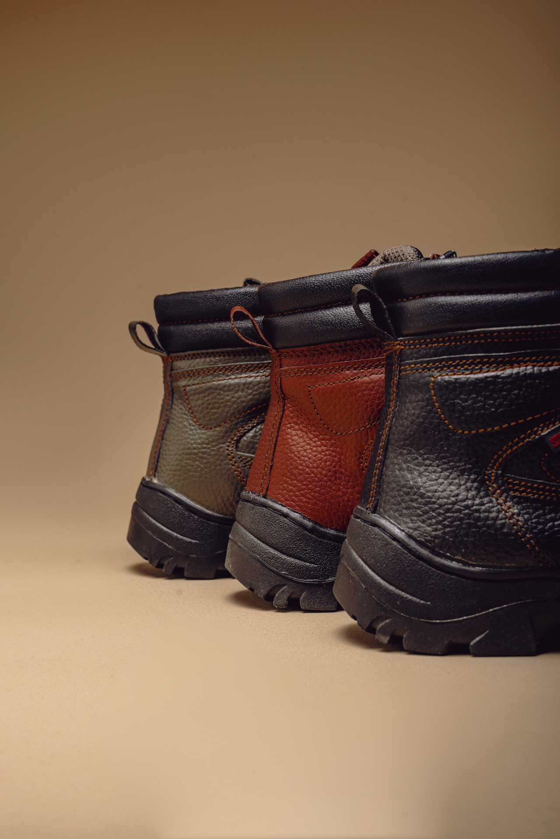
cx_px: 280
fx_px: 1073
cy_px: 420
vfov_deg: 42.7
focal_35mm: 46
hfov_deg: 29.2
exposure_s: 1/125
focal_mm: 46
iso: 50
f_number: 9
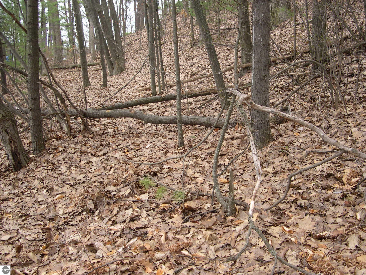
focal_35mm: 38
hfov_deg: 49.0
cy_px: 138
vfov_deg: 37.7
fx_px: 402
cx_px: 183
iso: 100
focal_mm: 8
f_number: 2.8
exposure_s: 1/145
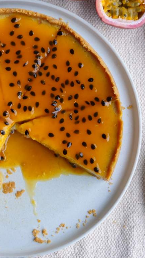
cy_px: 123
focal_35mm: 85
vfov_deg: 25.0
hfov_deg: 14.2
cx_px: 33
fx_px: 581
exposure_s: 1/60
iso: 400
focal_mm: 25
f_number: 3.5
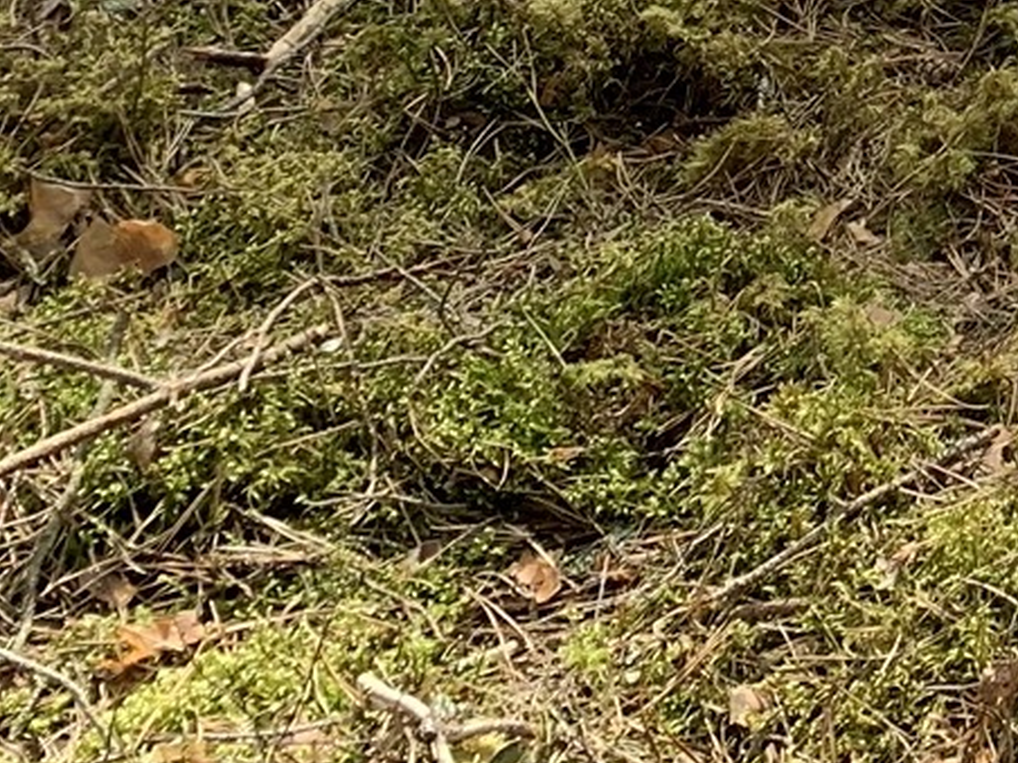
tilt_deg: -16.5
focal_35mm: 116
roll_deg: +0.6
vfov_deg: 11.6
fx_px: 3411
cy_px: -713
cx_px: 2108
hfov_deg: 14.0
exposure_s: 1/340
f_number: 1.8
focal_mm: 4.25
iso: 25
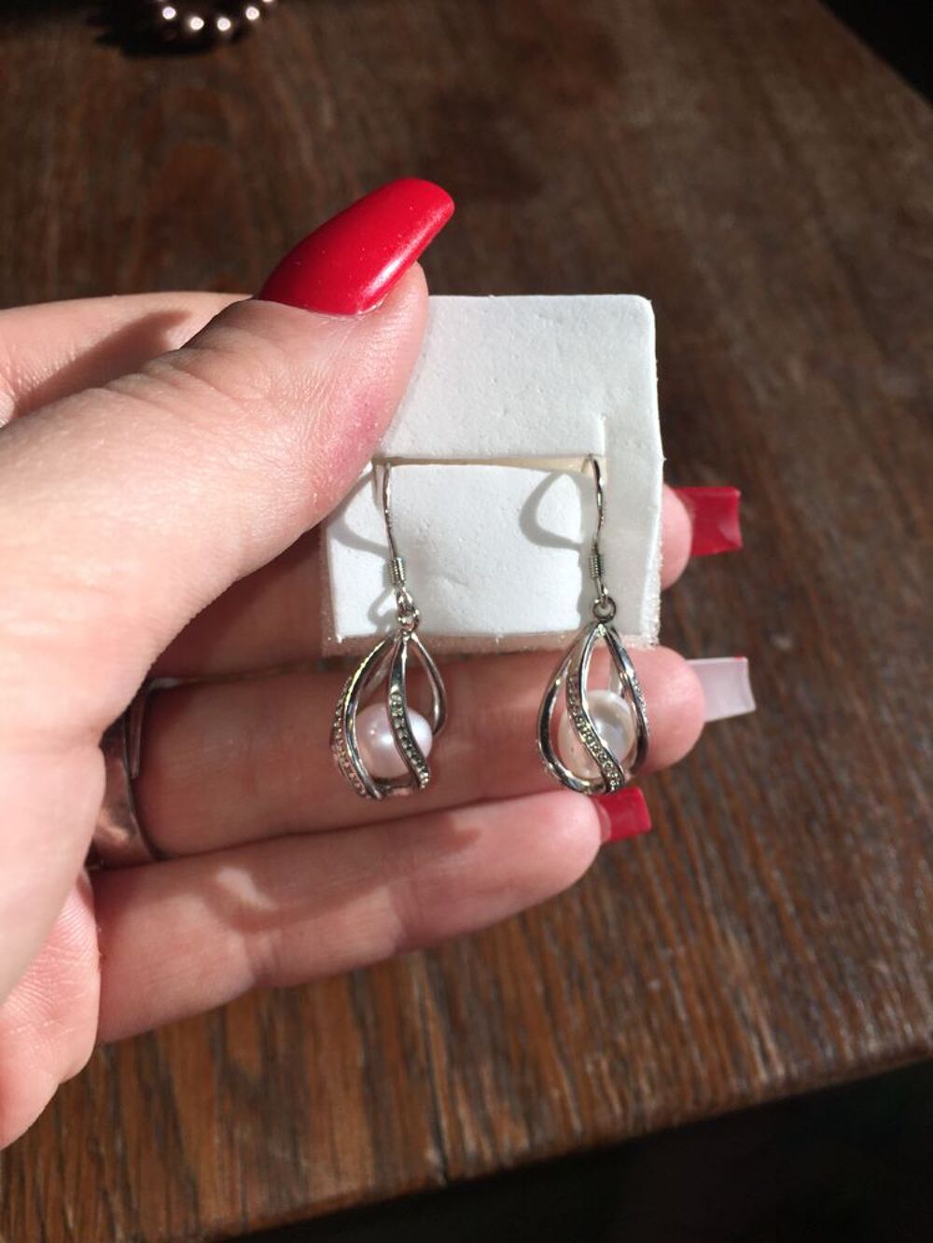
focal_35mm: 29
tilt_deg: -60.7
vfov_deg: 61.7
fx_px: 1042
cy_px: 622
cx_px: 466
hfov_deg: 48.2
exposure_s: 1/2849
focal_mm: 4.15
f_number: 2.2
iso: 25
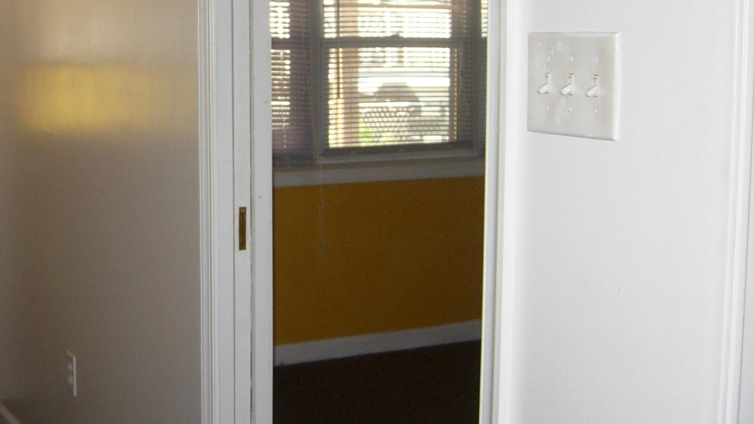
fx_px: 1240
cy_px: 197
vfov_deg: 19.4
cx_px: 187
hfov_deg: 33.2
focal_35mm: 62
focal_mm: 7.5
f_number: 2.7
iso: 66
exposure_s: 1/60.4
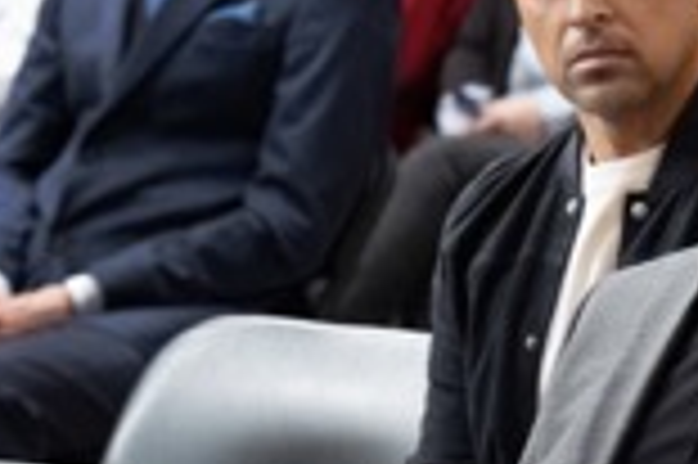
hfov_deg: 5.5
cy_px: 417
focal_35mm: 370
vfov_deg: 3.7
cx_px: 1054
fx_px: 7166
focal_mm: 115
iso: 6400
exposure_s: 1/80
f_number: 5.6
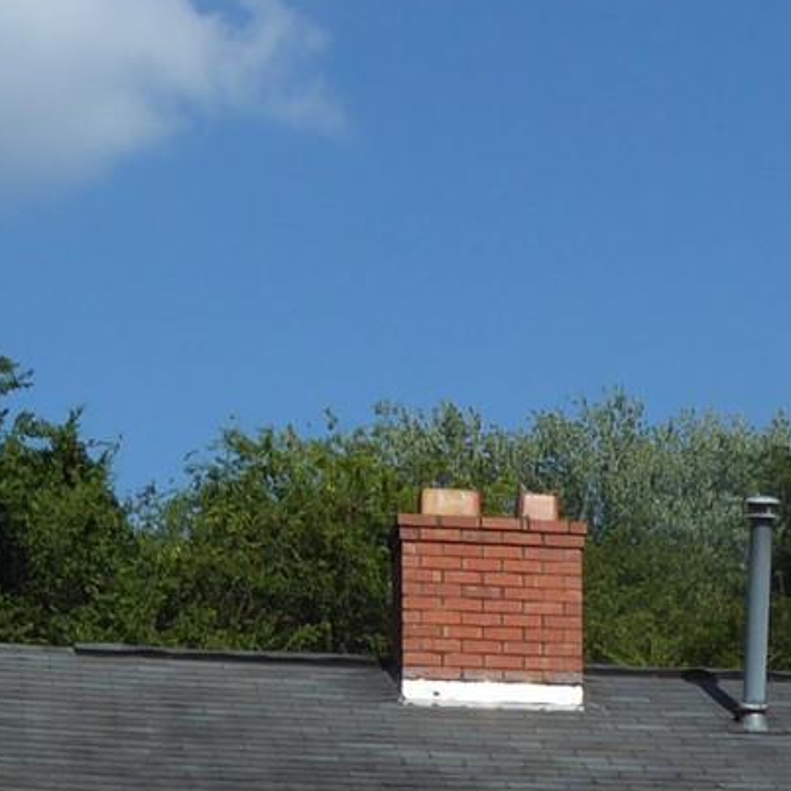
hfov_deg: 16.1
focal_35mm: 108
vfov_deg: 14.8
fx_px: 2792
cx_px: 555
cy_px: 1238
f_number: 4
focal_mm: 4.3
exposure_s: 1/1000
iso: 80
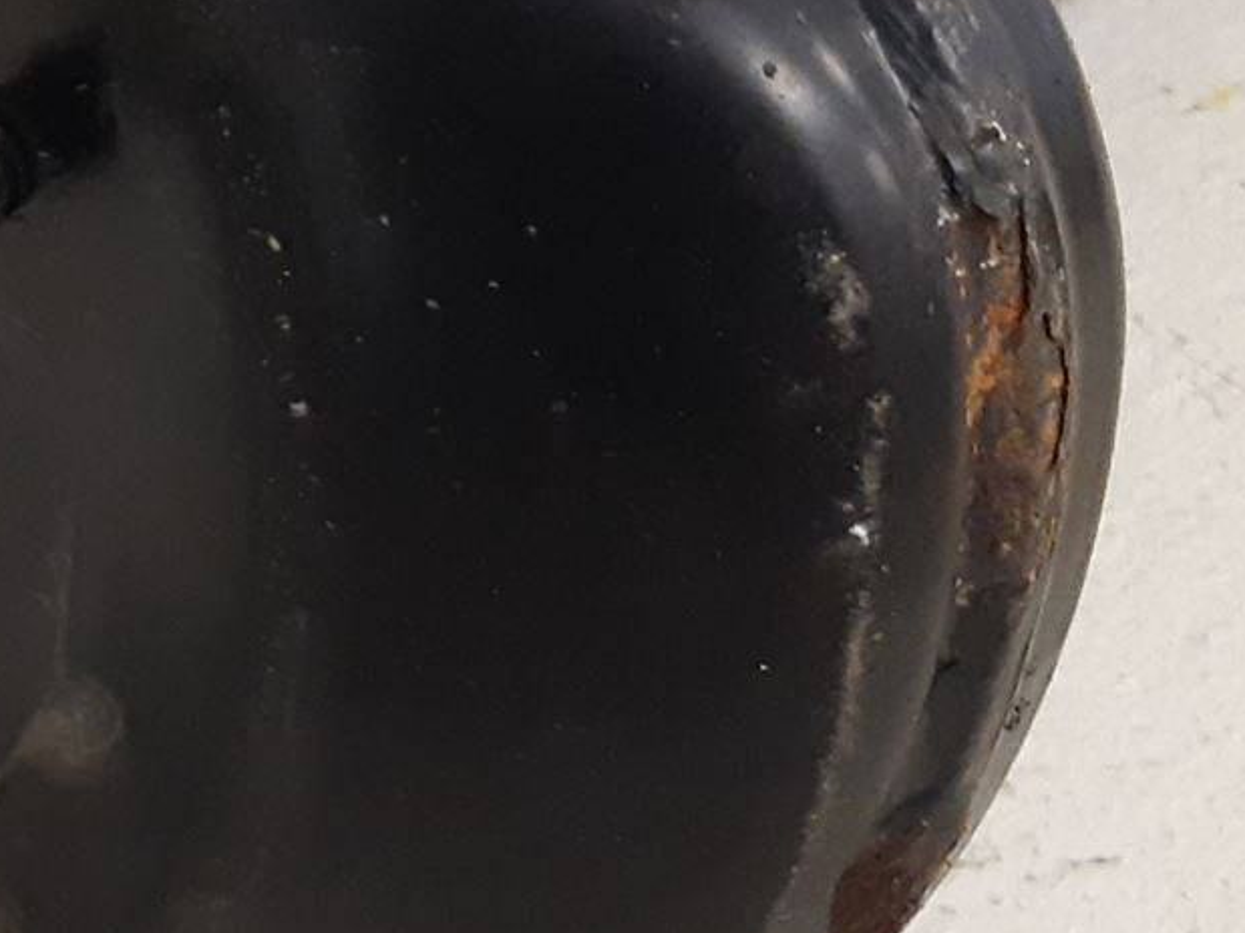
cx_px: -605
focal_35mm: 86
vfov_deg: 17.1
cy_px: 279
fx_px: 3092
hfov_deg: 19.8
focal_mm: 3.93
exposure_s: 1/50
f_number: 1.7
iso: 200
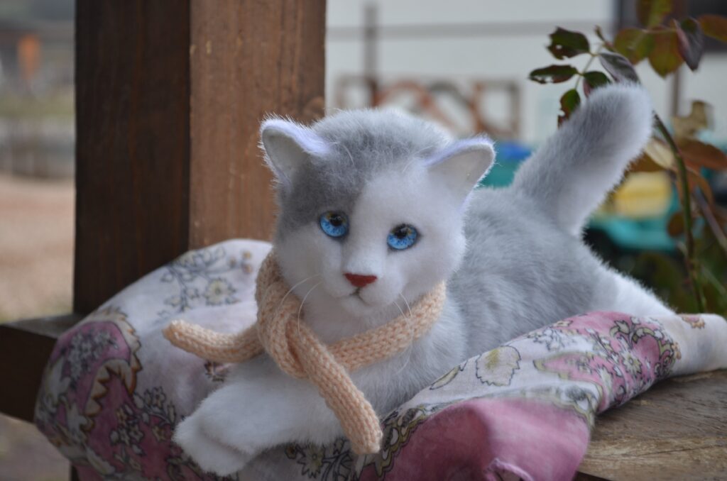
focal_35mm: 72
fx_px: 1451
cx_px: 364
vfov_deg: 18.8
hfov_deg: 28.1
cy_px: 240
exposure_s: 1/25
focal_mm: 48
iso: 100
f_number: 5.6
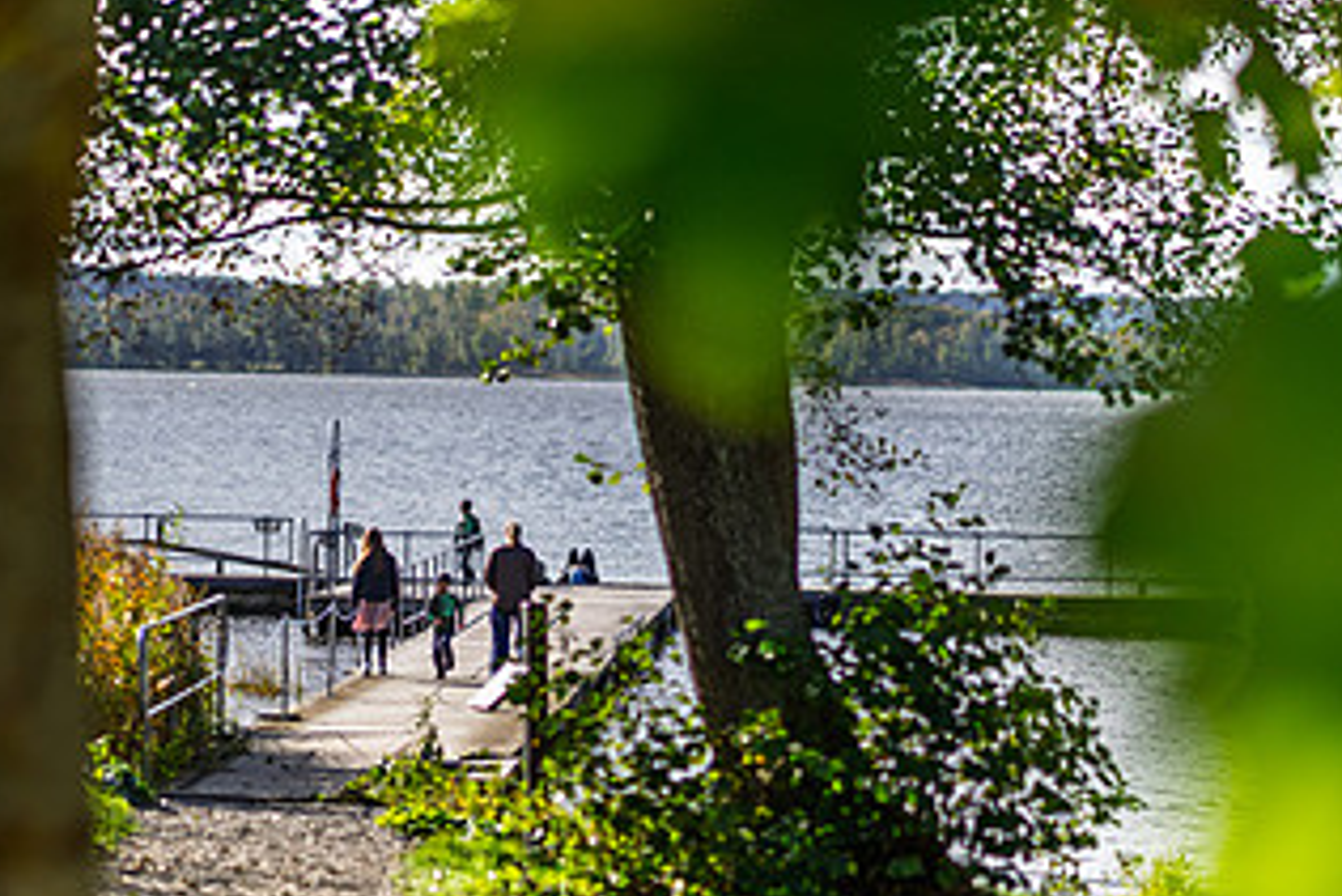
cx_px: 696
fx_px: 5818
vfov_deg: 8.8
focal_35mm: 156
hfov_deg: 13.2
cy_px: 435
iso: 64
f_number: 1.4
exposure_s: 1/3200
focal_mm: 85
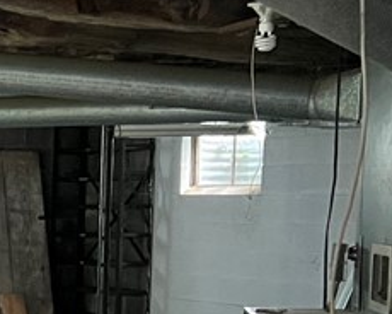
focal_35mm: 113
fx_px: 1311
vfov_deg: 13.3
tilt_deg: -9.5
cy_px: 382
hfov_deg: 15.7
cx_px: -196
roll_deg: -0.3
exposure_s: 1/40
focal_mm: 5.7
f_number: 1.5
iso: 500
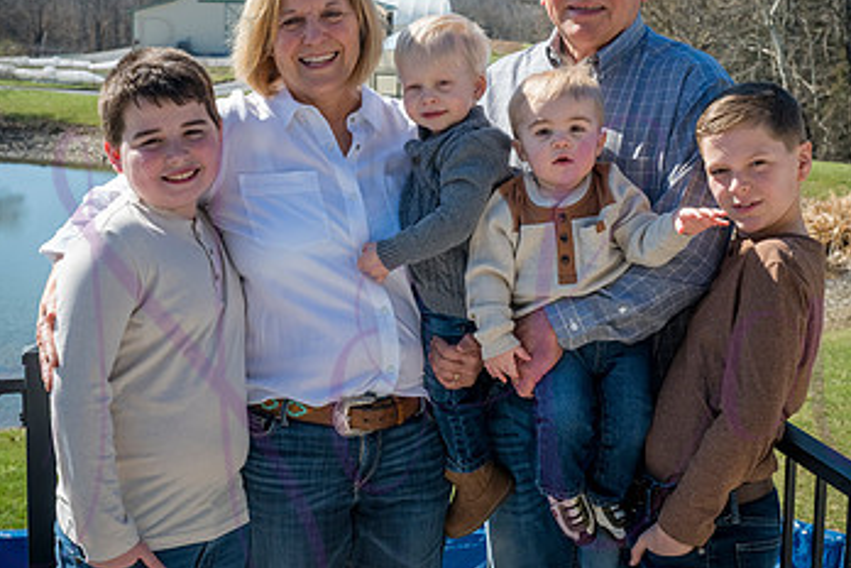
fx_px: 1655
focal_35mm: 70
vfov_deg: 19.4
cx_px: 465
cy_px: 165
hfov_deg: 28.8
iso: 400
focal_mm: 42
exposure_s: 1/640
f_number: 8
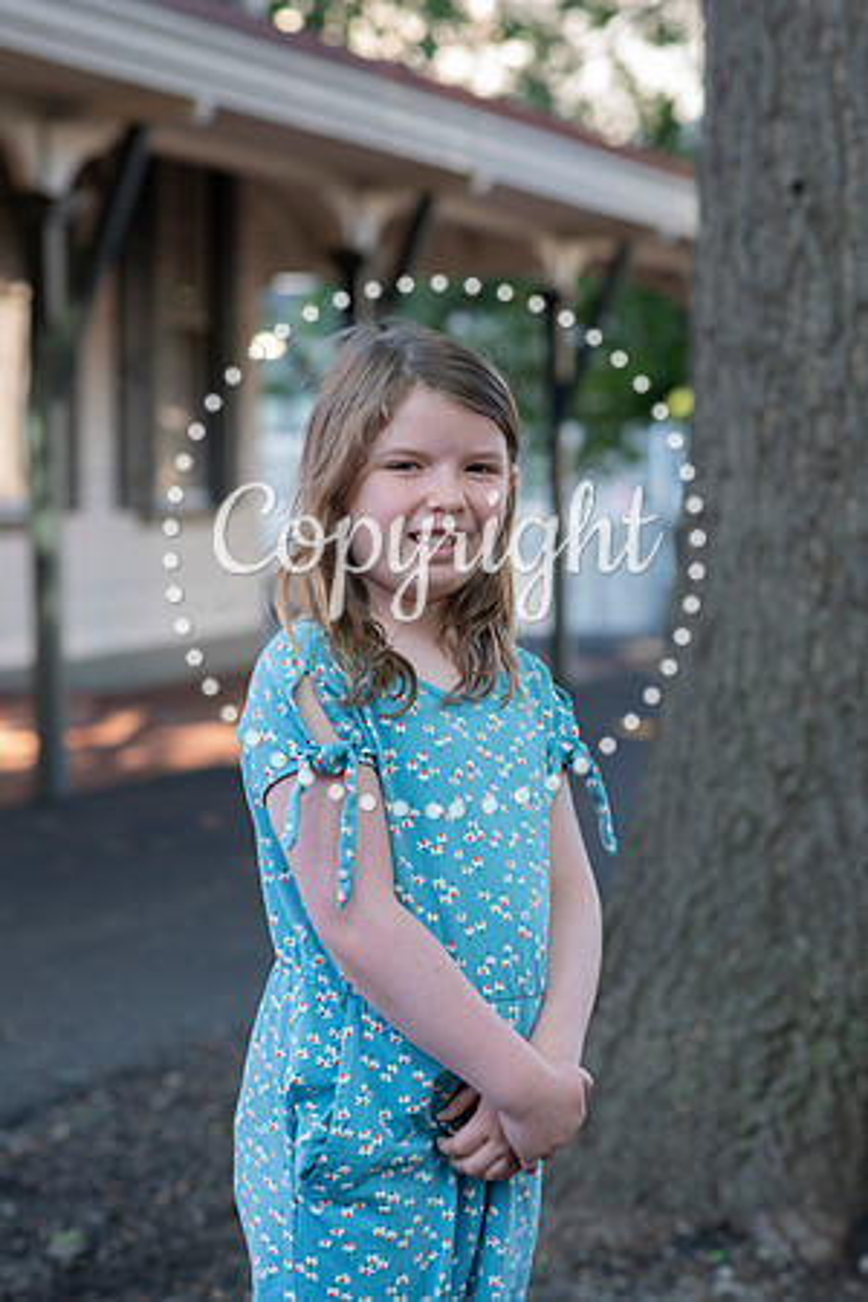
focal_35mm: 85
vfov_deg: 23.9
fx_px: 3074
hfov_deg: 16.1
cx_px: 434
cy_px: 651
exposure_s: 1/250
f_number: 4.5
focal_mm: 85
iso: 800
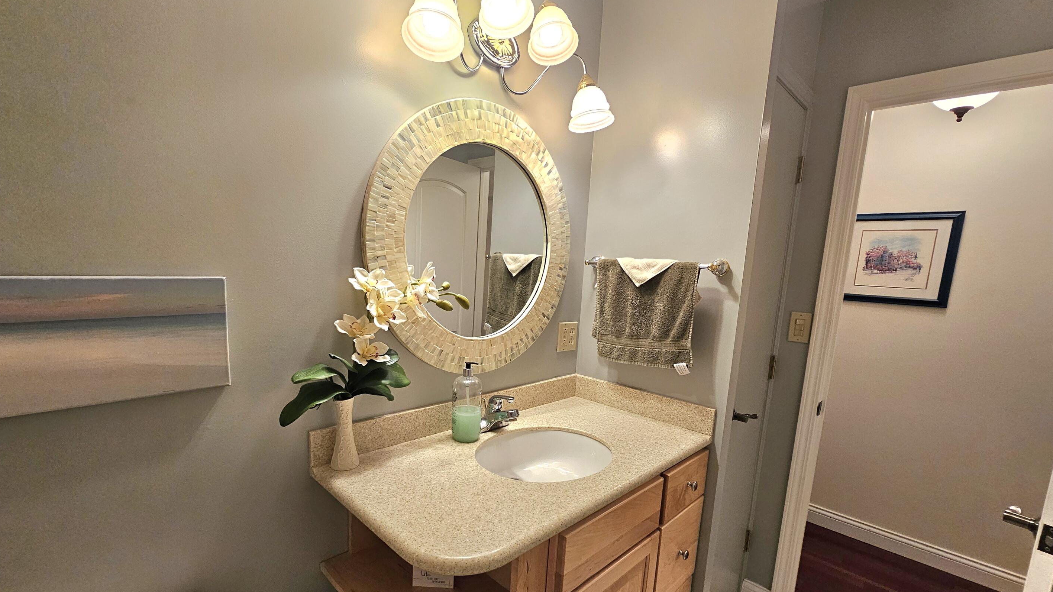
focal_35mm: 15
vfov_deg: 70.3
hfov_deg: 102.9
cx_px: 505
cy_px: 330
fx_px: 419
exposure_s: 1/60.2
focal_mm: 2.2
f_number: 2.2
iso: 200
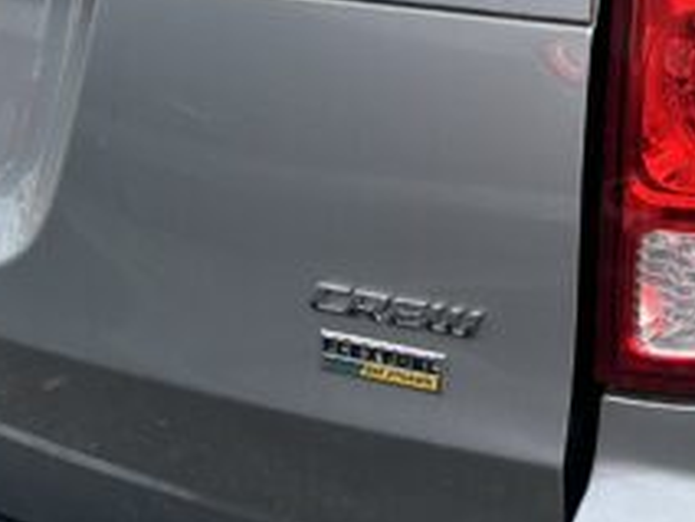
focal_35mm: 116
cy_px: -82
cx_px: 846
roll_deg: +1.3
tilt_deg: -15.1
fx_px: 2329
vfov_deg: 12.5
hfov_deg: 16.3
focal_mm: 6.86
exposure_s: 1/1095
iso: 80
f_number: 1.78
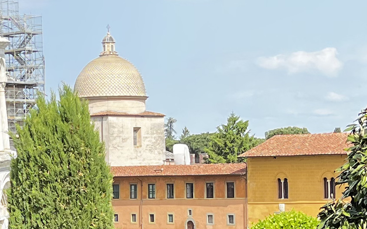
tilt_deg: -0.4
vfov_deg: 10.0
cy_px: 176
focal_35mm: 131
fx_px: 1310
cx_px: 15
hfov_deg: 15.7
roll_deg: +1.7
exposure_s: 1/3968
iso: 50
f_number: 1.5
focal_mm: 5.7
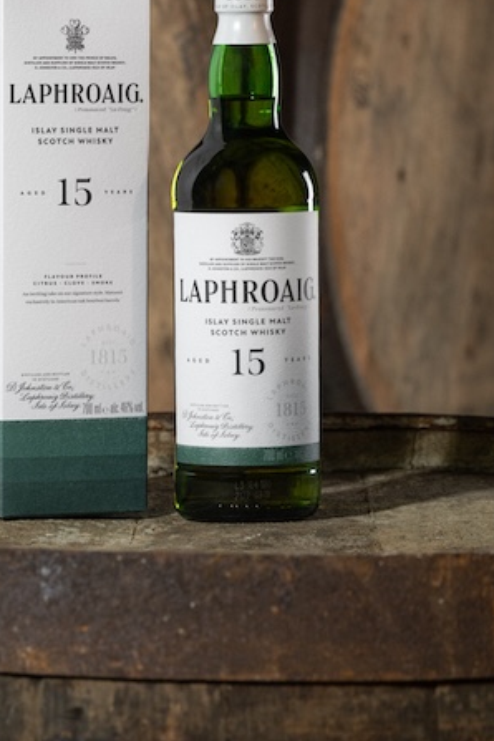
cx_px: 185
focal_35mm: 188
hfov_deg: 7.3
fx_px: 3869
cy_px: 164
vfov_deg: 10.9
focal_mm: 105
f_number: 7.1
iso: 250
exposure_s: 1/30
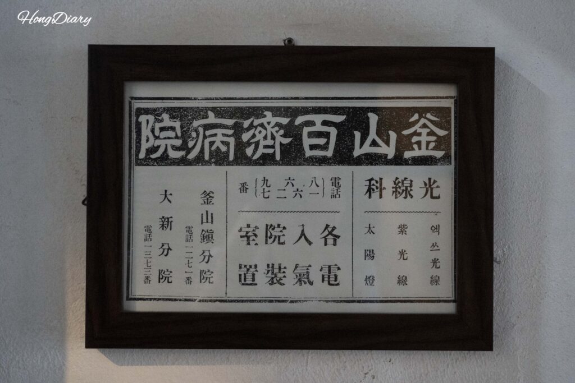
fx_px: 671
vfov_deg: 31.9
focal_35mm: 42
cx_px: 288
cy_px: 192
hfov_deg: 46.4
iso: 12800
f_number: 5.6
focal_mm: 42
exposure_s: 1/60
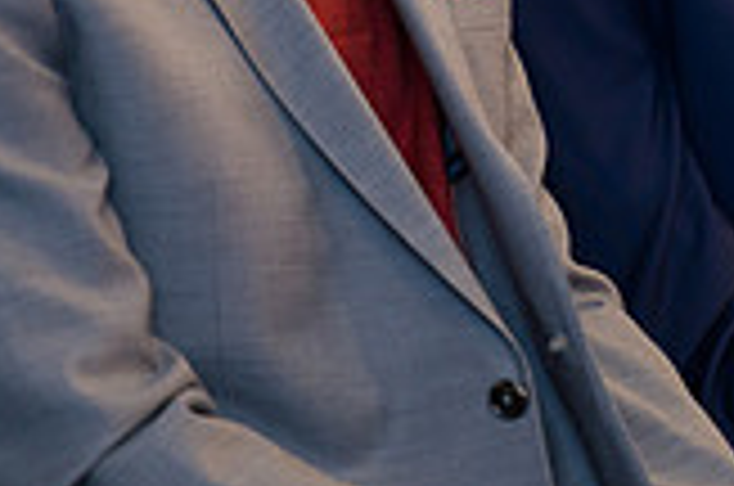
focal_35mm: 713
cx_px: 684
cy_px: -378
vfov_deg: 1.9
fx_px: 14509
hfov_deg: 2.9
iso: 800
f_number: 3.2
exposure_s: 1/200
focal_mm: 200
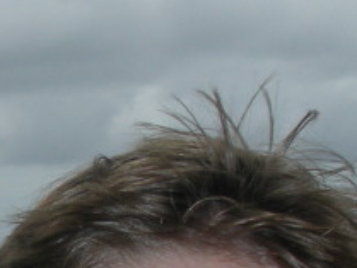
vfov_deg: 8.3
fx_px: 1816
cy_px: 335
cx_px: -208
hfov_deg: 10.7
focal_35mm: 176
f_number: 3.5
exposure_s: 1/1272
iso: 64
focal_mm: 6.3
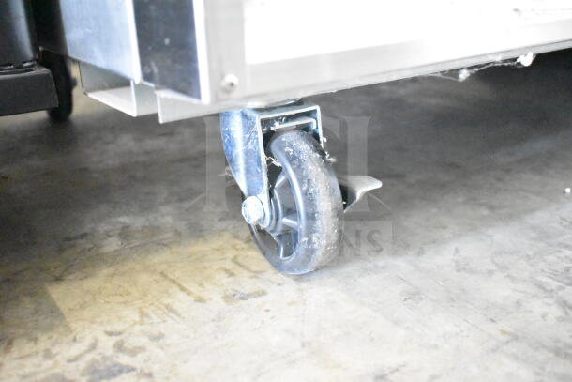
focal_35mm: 39
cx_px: 286
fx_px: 620
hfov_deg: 49.5
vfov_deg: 34.2
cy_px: 191
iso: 25600
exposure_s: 1/40
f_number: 4
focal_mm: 26
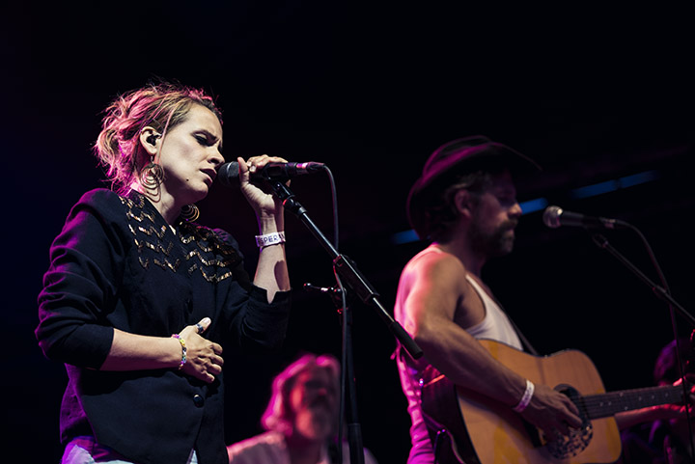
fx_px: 1893
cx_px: 348
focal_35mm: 98
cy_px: 232
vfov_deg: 14.0
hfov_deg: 20.8
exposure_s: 1/160
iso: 250
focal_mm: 98
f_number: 2.8
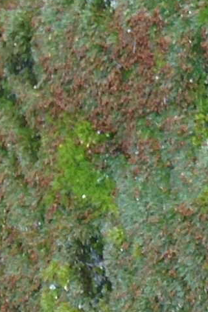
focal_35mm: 233
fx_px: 2018
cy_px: -150
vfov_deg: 8.6
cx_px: 395
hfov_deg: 5.8
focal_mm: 4.12
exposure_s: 1/60
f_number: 2.4
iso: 64
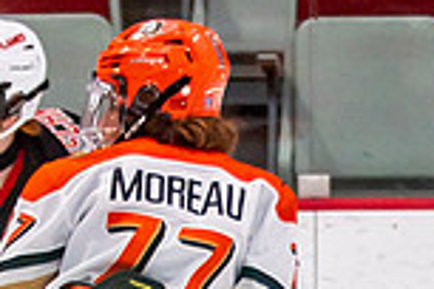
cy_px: 789
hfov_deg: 1.9
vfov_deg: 1.2
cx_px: -24
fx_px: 13260
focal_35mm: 1100
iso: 500
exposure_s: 1/640
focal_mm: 120
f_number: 2.8
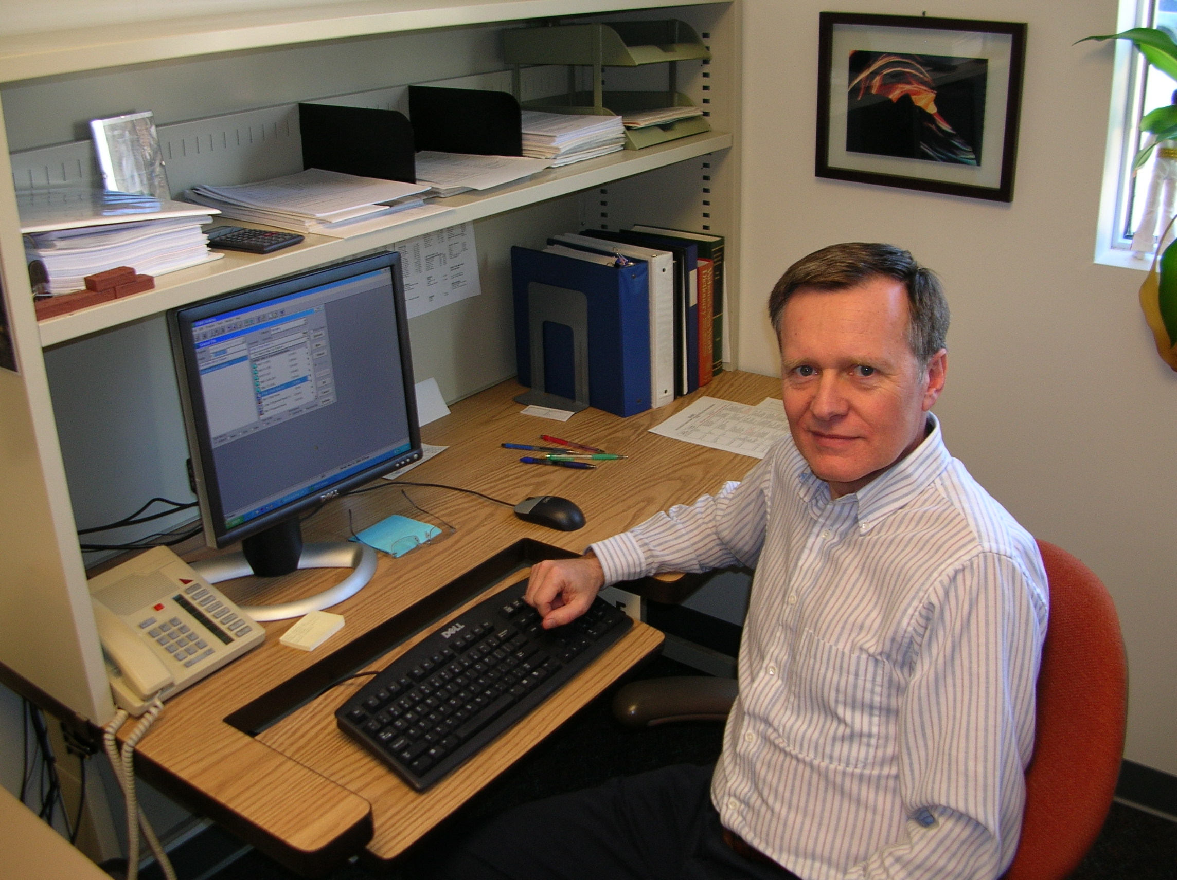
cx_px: 588
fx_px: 1189
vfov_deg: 40.6
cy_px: 440
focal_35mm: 35
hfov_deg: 52.7
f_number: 2.8
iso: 50
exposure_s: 1/30
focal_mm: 5.8
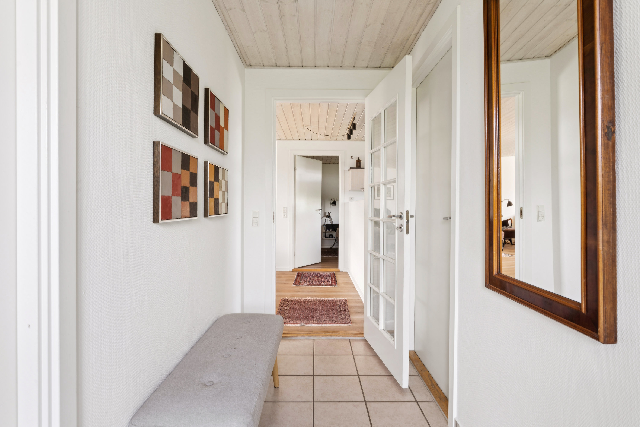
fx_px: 320
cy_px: 214
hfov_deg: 90.0
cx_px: 320
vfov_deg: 67.4
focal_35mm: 18
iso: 200
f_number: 10
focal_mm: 18
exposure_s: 1/8
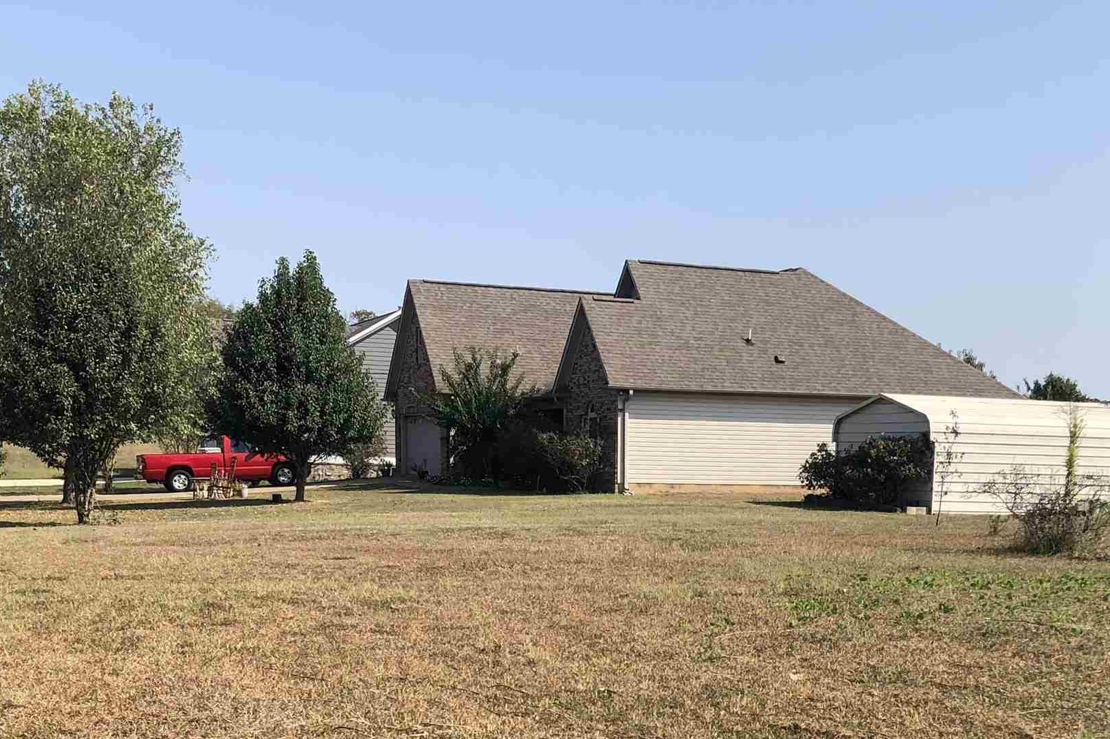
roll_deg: -0.4
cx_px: 679
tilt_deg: -6.0
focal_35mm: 55
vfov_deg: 23.7
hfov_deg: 36.1
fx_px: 1695
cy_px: 719
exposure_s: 1/1499
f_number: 1.8
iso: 20
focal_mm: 4
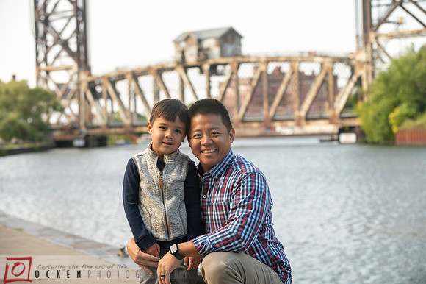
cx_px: 213
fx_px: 1124
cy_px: 142
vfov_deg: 14.4
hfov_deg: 21.5
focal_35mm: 95
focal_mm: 95
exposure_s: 1/500
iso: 400
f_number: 4
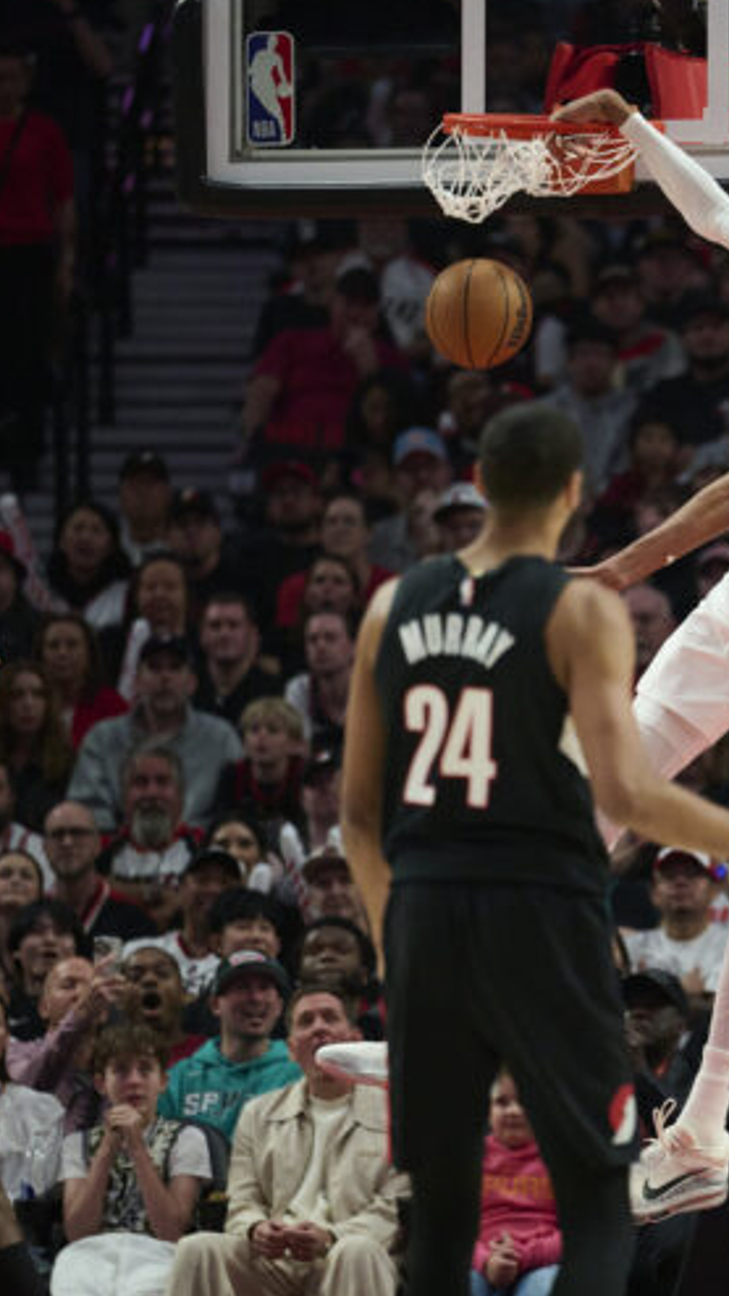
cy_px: 653
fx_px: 11199
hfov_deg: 3.7
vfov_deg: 6.6
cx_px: 745
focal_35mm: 326
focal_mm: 200
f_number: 2.8
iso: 4000
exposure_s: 1/1919
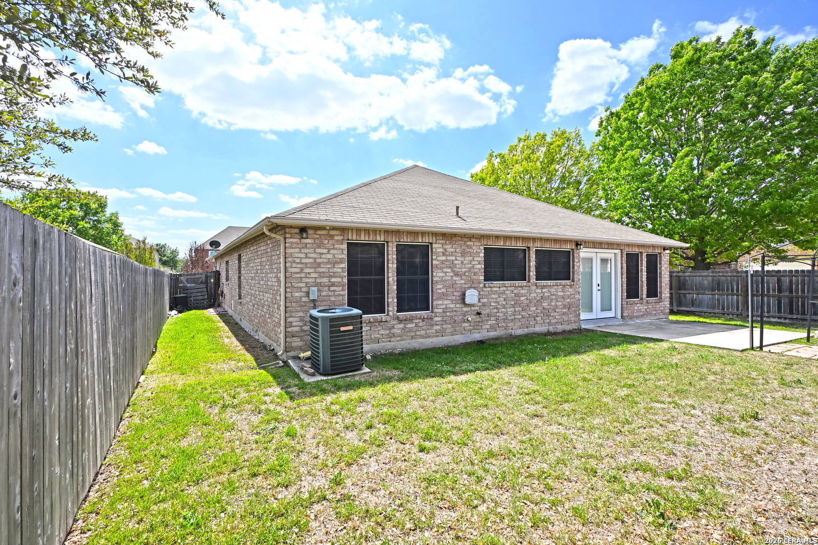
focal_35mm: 18
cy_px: 272
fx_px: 409
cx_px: 409
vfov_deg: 67.4
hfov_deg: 90.0
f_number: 7.1
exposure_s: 1/200
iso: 64
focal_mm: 12
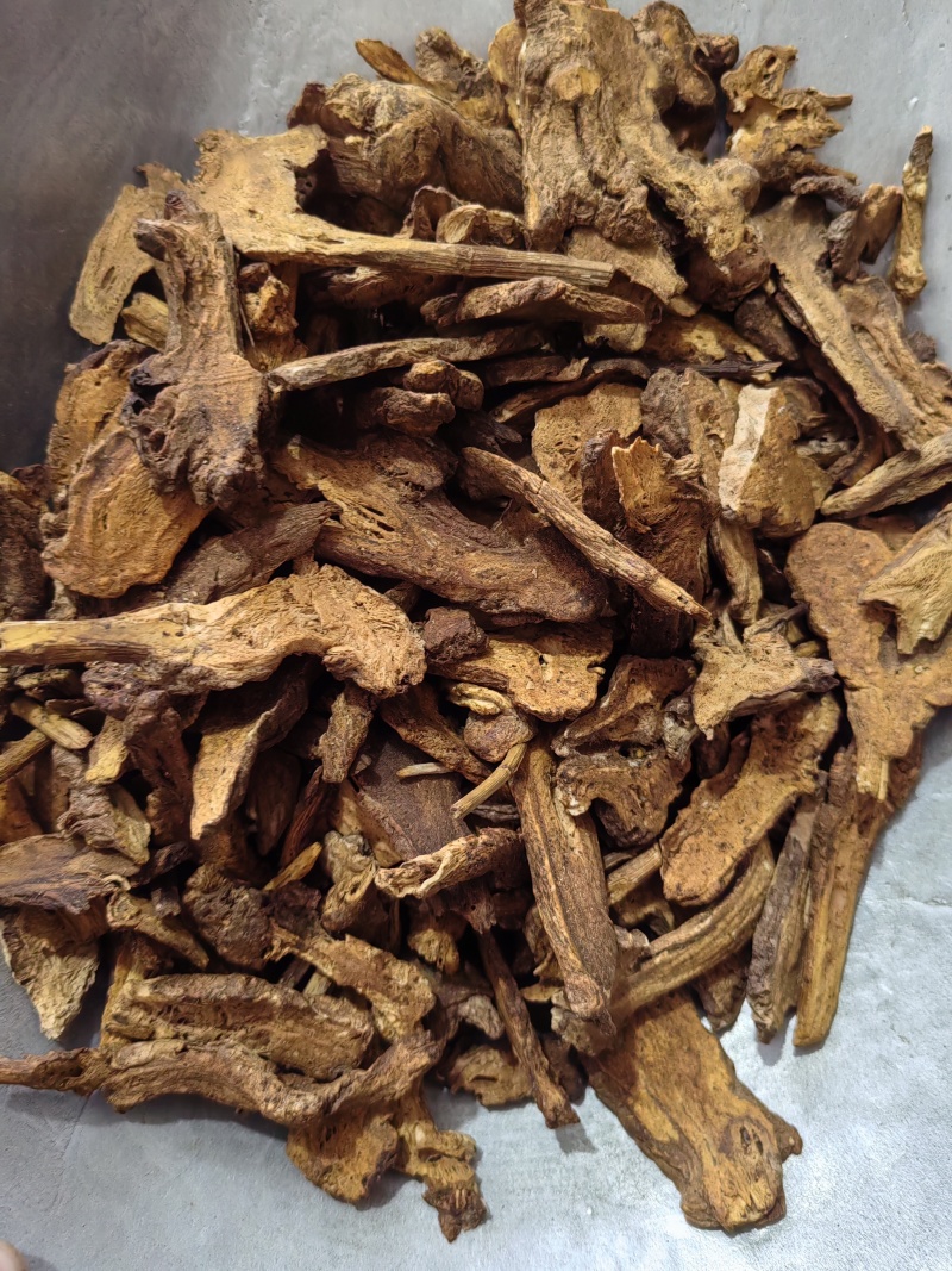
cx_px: 476
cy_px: 636
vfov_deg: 65.3
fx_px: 990
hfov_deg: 51.3
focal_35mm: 27
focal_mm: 5.52
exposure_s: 1/33.3
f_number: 1.9
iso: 64
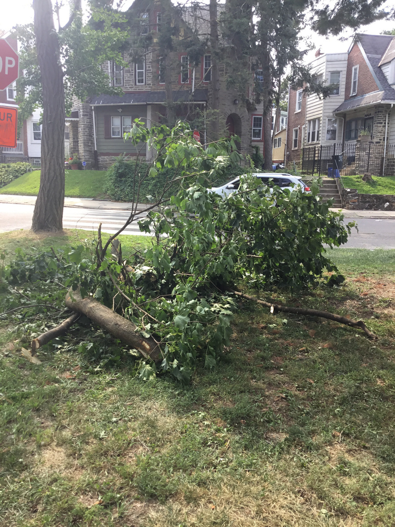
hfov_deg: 45.4
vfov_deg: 58.4
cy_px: 264
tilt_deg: -11.0
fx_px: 472
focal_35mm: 31
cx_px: 198
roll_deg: +0.3
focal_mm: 3.3
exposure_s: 1/120
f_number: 2.4
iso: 25
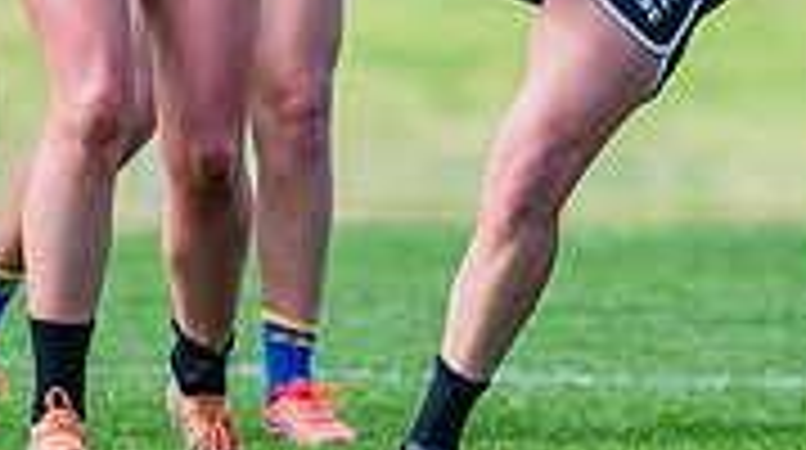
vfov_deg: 0.6
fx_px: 43570
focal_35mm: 2042
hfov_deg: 1.1
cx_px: 624
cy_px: -172
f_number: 5.6
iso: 800
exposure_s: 1/1600
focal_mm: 420
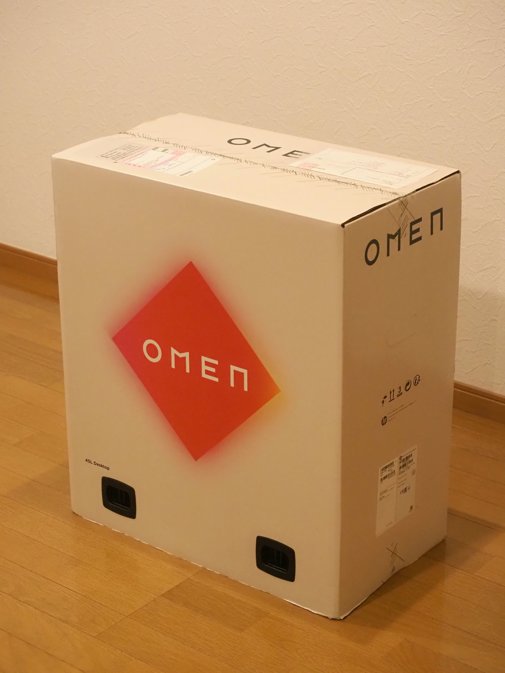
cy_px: 336
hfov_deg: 18.4
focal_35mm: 80
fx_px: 1556
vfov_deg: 24.4
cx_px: 252
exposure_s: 1/80
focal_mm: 40
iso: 4000
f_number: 5
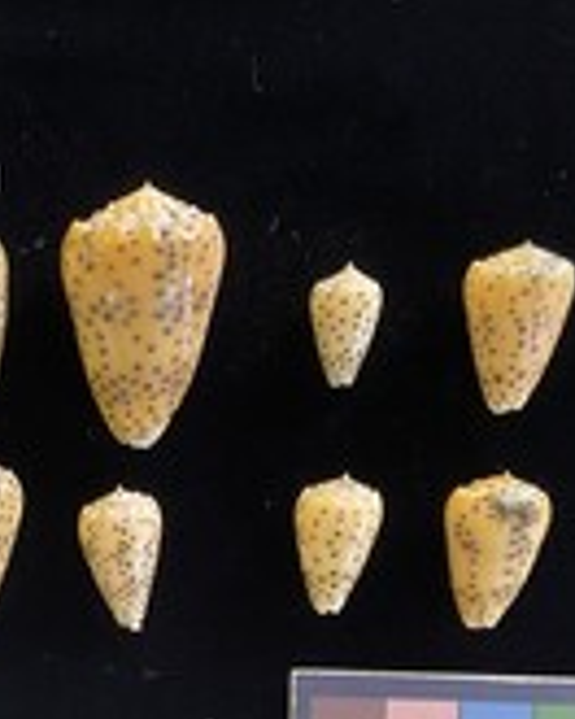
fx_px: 1276
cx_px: 144
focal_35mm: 60
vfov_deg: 30.8
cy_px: 560
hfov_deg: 25.1
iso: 200
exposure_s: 1/40
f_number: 1.8
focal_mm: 3
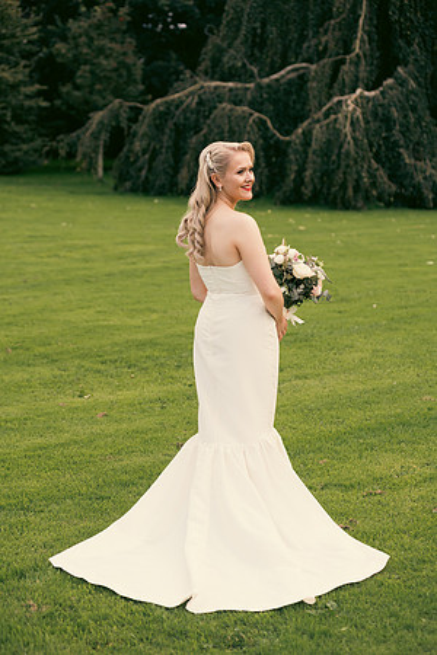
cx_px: 218
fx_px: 1457
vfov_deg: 25.4
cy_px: 328
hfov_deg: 17.1
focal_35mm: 80
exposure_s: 1/320
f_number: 3.5
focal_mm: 80
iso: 125
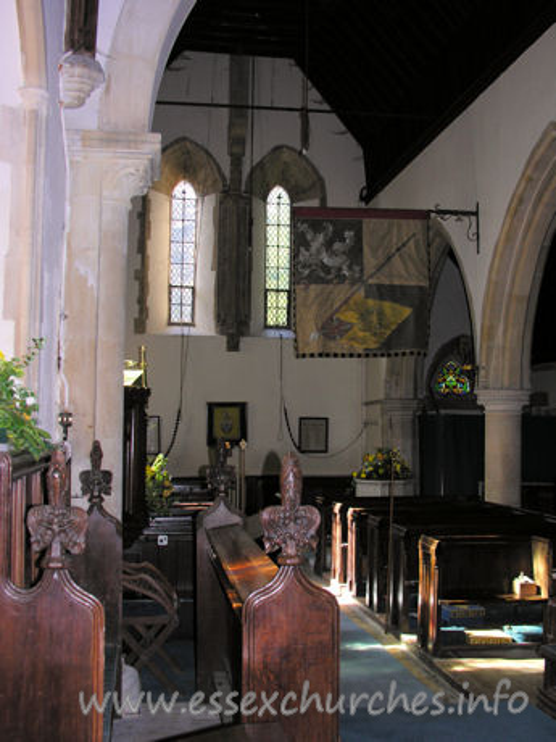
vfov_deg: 46.8
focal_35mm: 40
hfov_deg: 36.0
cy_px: 371
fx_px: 857
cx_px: 278
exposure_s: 1/60.1
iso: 82
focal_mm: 10.2
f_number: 2.9
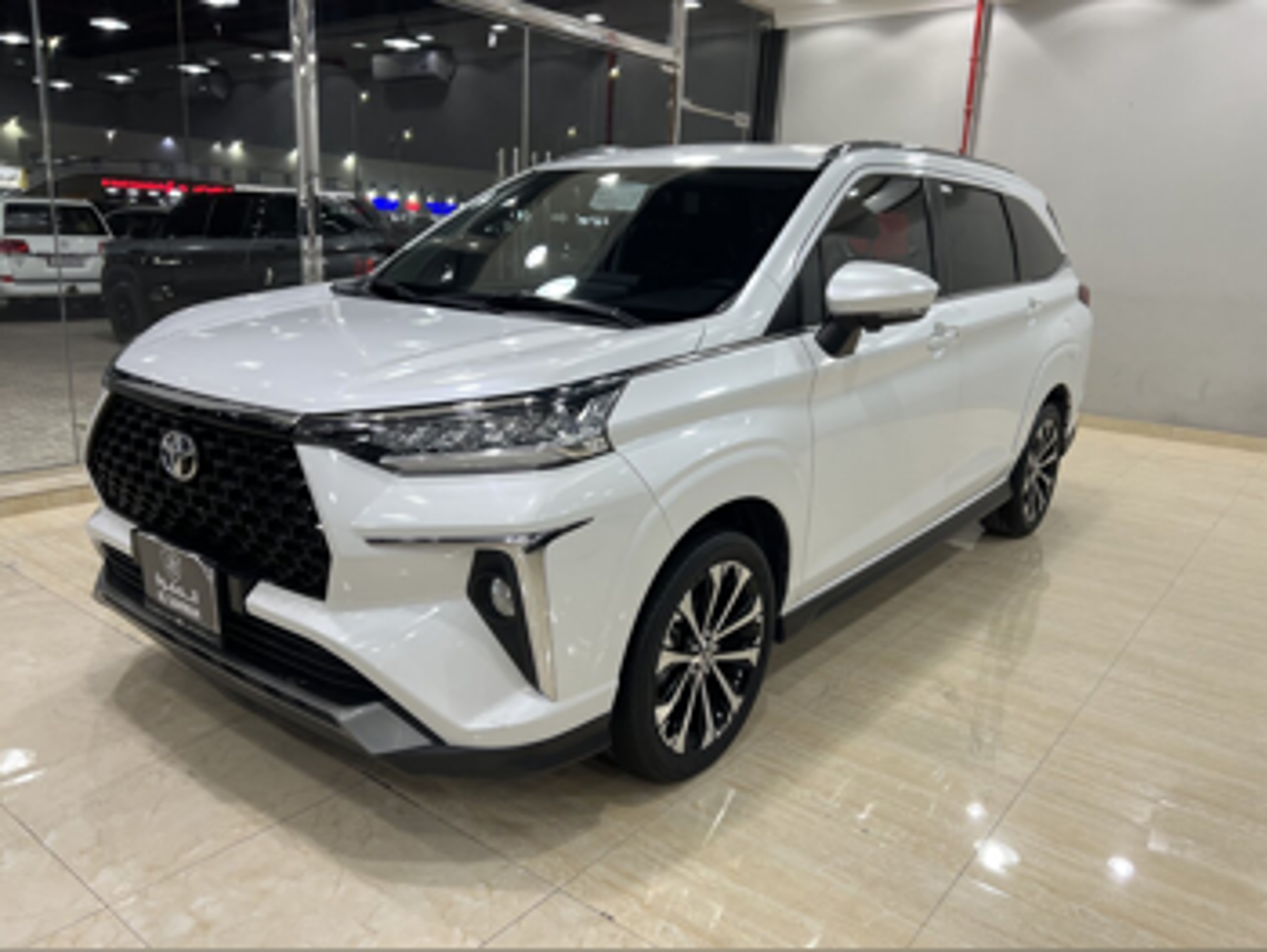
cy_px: 476
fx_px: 952
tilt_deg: -15.0
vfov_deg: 53.1
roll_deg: -1.9
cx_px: 634
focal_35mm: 26
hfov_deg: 67.3
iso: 50
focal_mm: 5.7
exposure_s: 1/100
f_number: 1.5
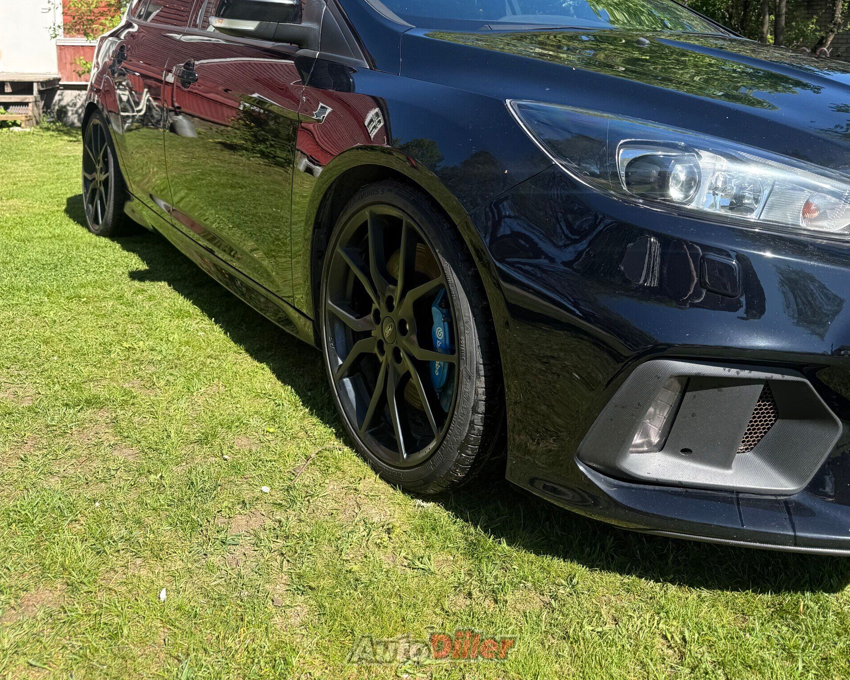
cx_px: 431
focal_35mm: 32
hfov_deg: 55.7
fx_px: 805
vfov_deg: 43.5
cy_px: 130
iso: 80
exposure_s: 1/1437
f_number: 1.78
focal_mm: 6.76
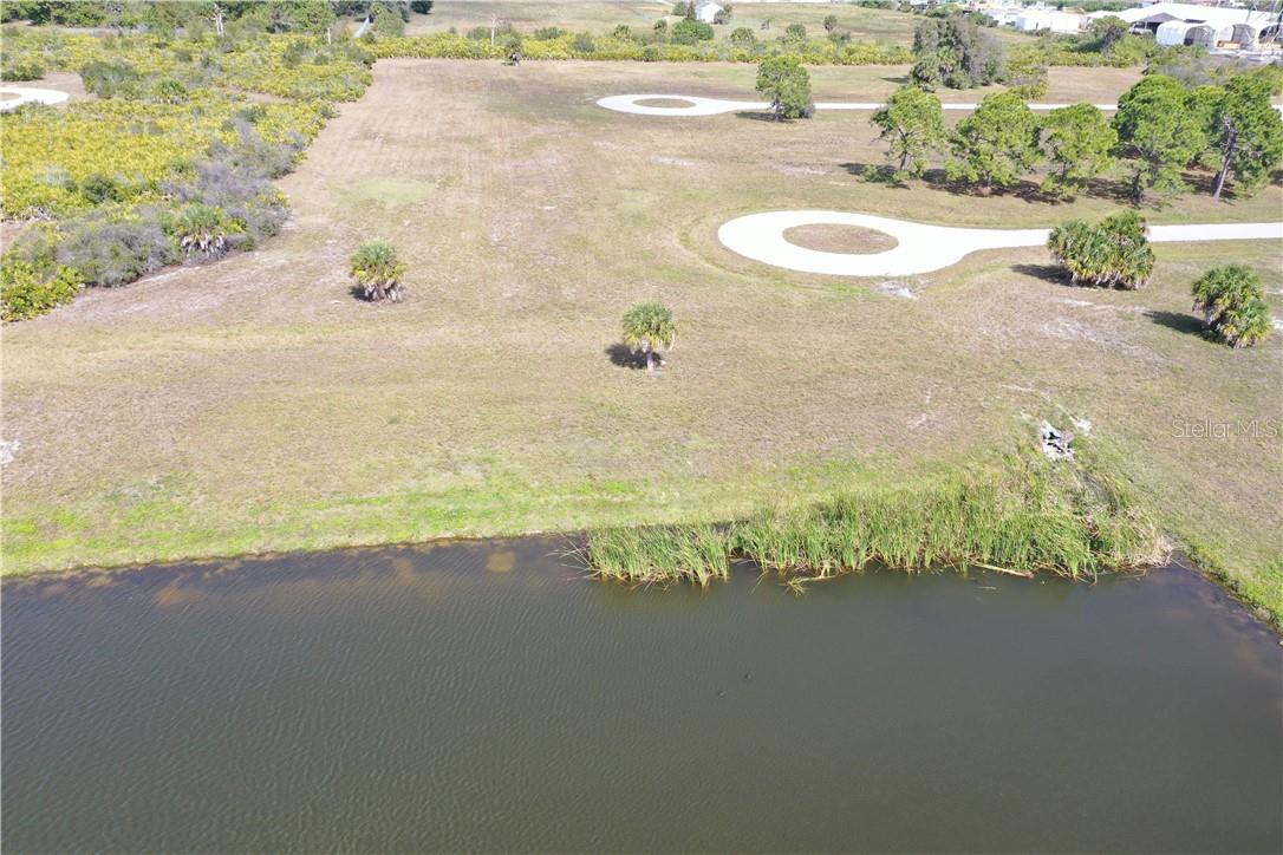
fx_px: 998
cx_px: 642
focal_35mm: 28
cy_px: 428
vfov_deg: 46.4
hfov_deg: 65.5
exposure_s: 1/240
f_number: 5
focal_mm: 10.26
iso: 100
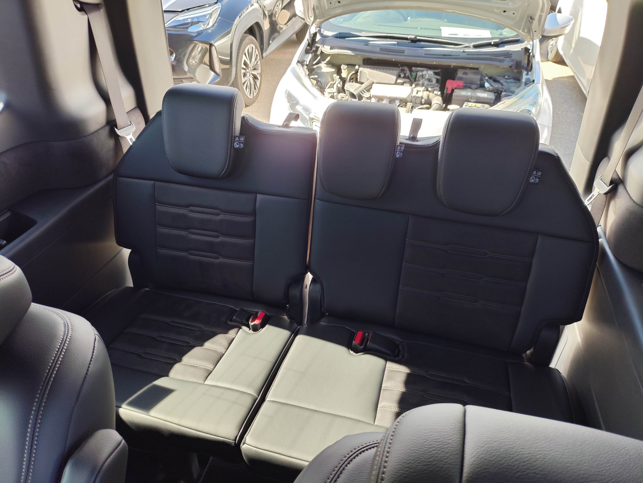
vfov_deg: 54.9
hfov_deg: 69.4
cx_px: 322
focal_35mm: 25
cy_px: 242
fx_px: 465
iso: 50
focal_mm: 4.71
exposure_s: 1/50
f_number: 1.79
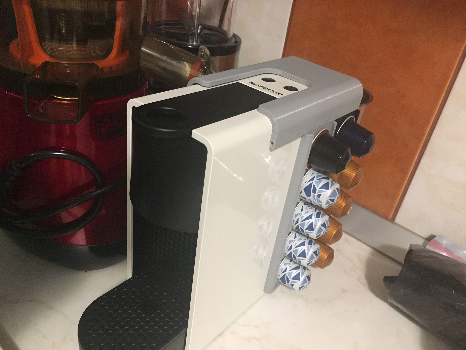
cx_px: 233
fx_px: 390
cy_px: 175
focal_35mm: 29
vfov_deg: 48.2
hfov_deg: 61.7
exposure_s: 1/20
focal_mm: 4.15
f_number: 2.2
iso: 200
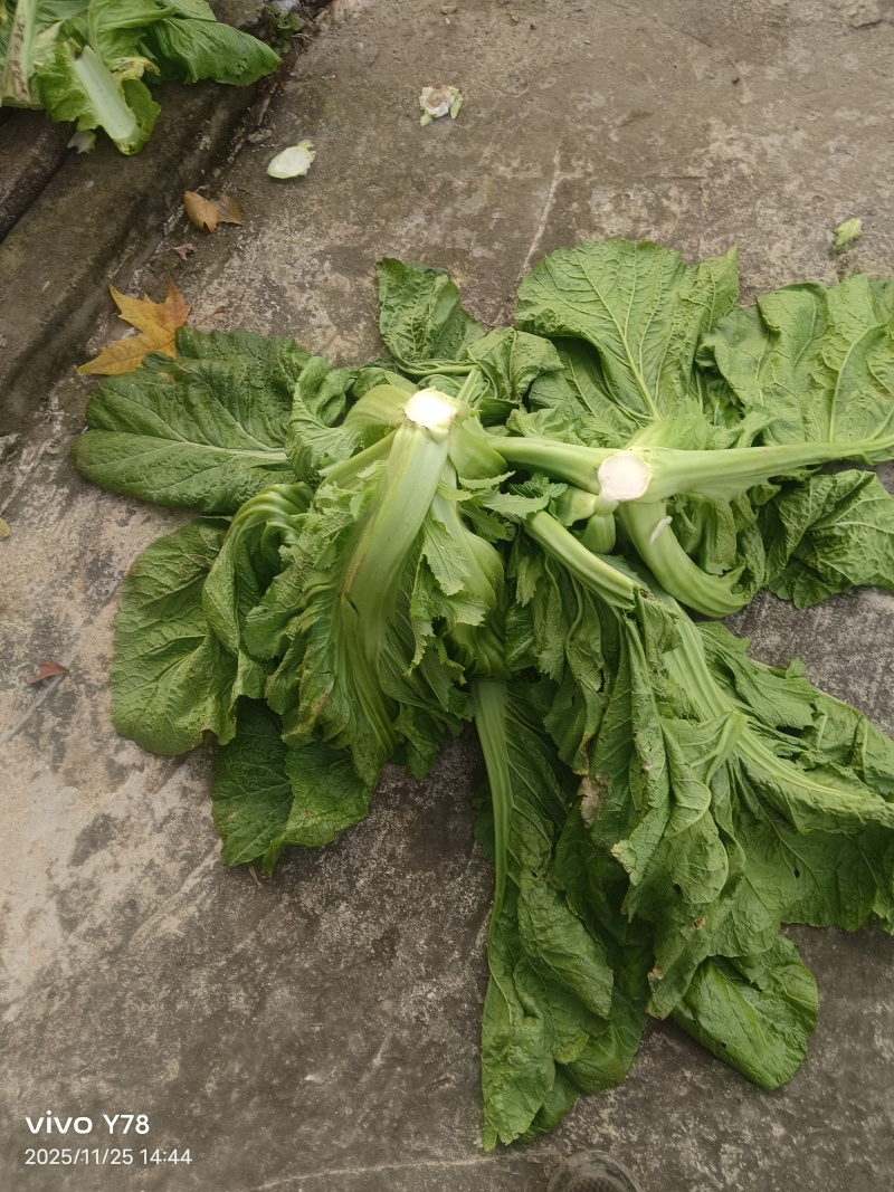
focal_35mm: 26
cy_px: 596
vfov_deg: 67.3
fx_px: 895
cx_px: 447
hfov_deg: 53.1
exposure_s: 1/100
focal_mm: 4.05
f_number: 1.8
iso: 101
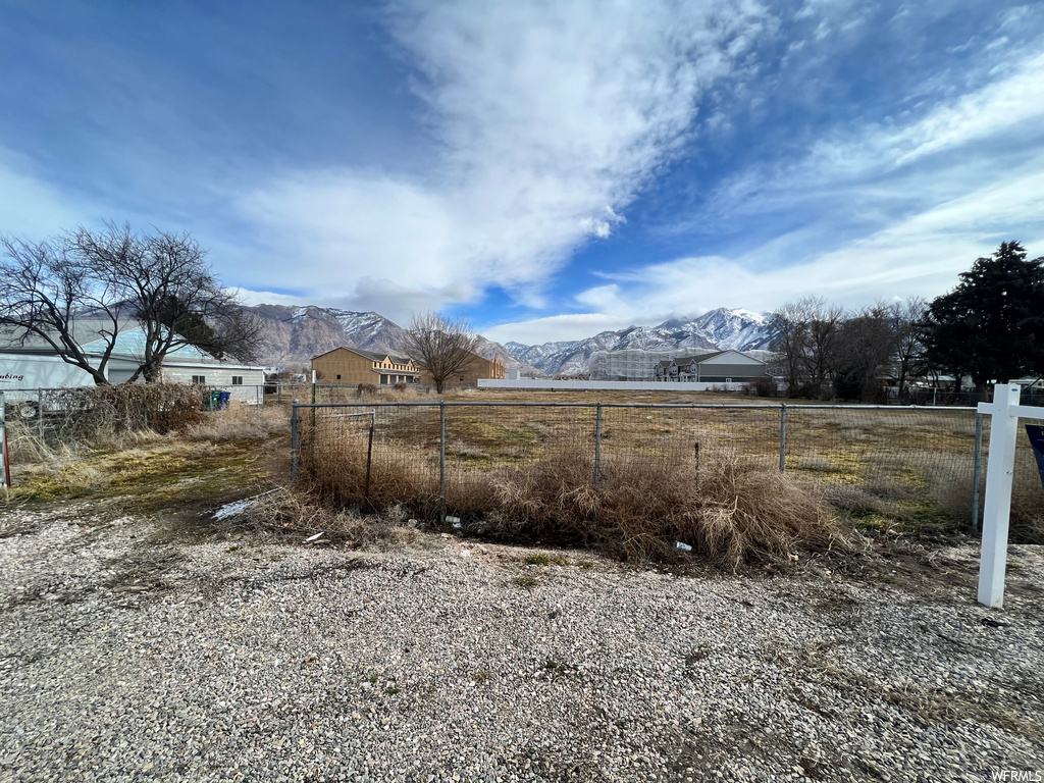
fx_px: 392
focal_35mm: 13
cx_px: 522
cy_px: 392
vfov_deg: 89.9
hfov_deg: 106.2
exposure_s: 1/2538
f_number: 1.8
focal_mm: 1.57
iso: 32
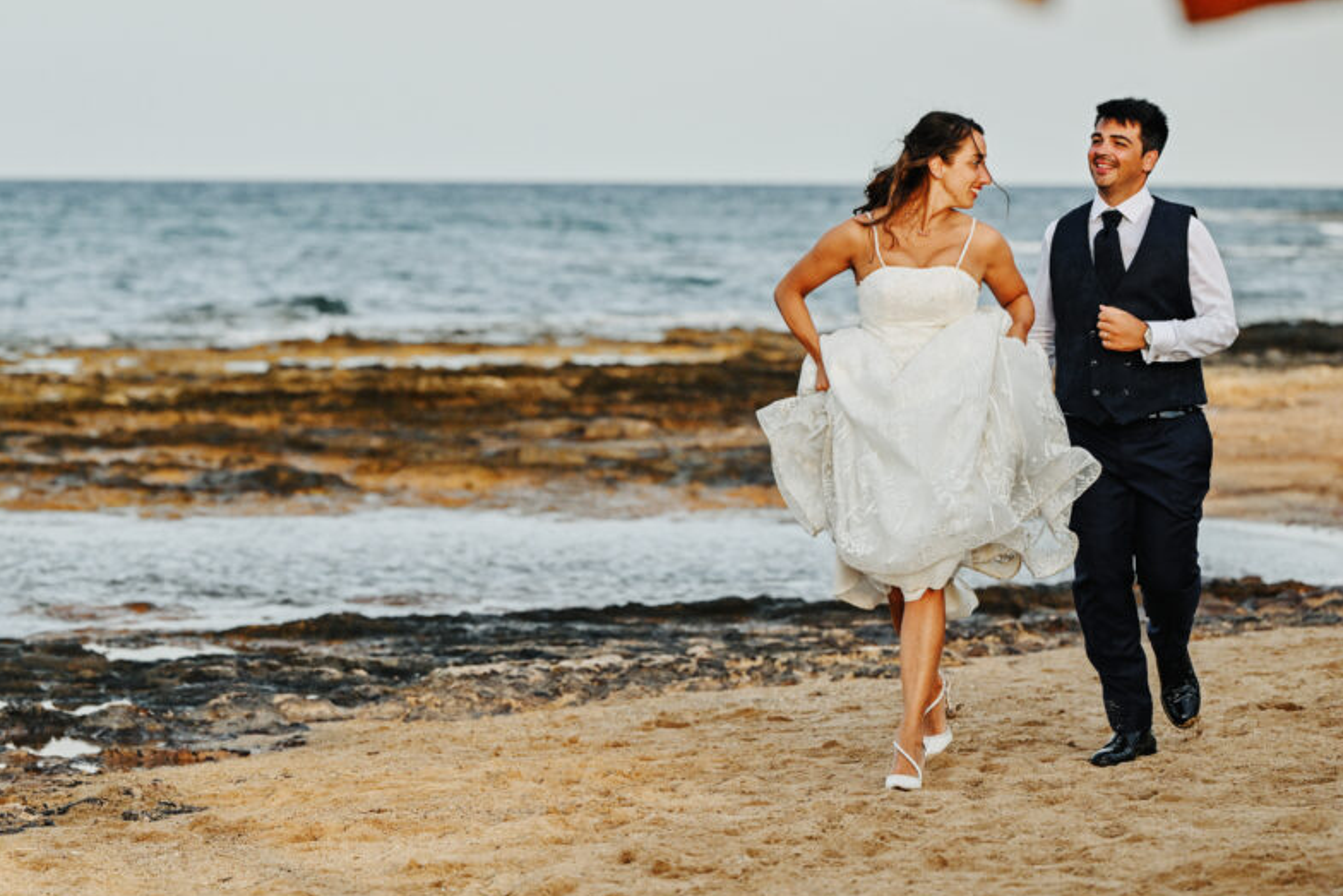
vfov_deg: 7.4
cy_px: 393
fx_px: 6902
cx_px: 541
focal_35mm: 185
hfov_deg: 11.1
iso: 800
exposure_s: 1/2000
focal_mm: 145
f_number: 4.5
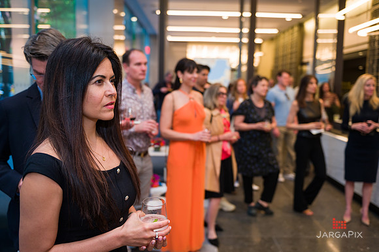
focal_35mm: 32
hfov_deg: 58.7
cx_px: 190
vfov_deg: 41.1
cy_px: 126
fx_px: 337
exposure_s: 1/200
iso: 400
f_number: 3.2
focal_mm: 32
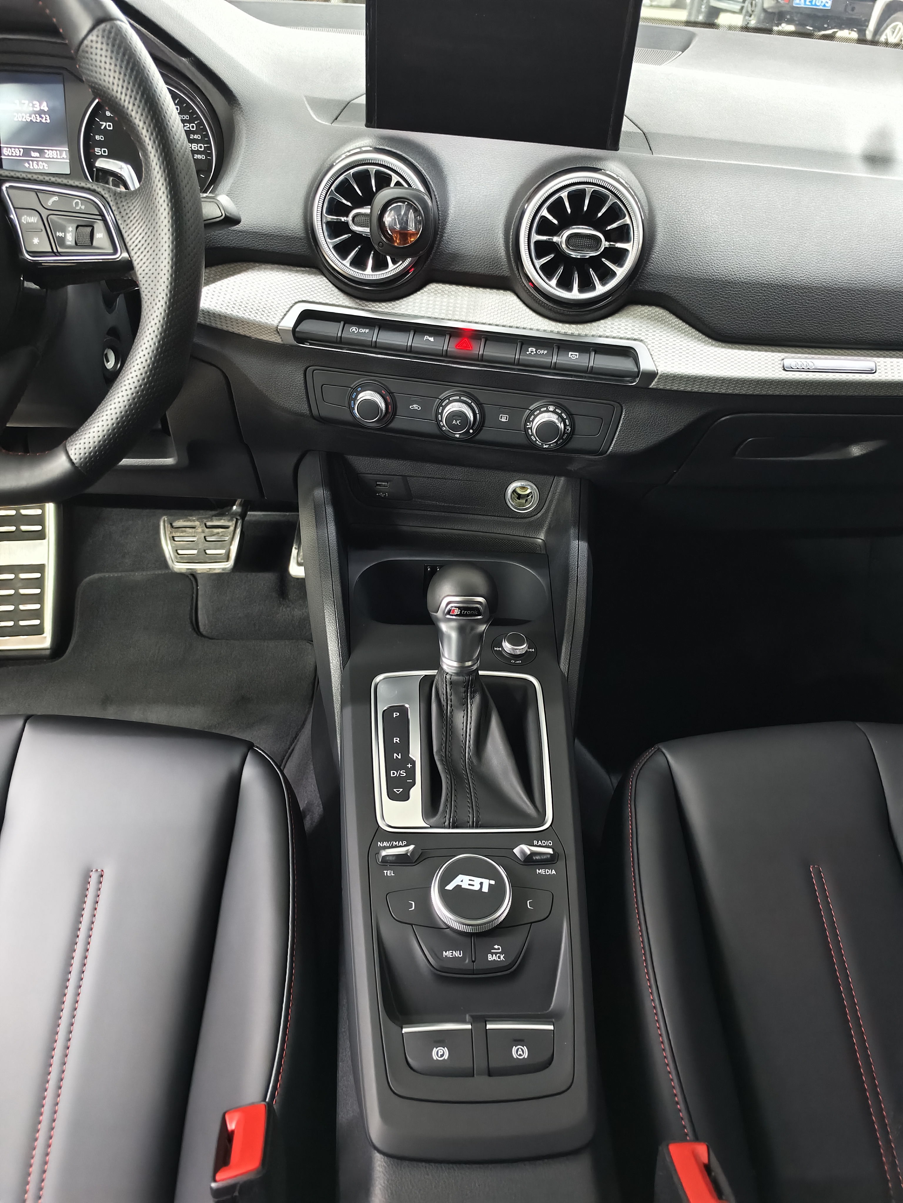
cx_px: 452
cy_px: 602
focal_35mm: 23
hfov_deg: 58.9
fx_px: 800
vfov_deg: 73.9
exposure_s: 1/14.3
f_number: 1.57
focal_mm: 5.6
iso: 4723
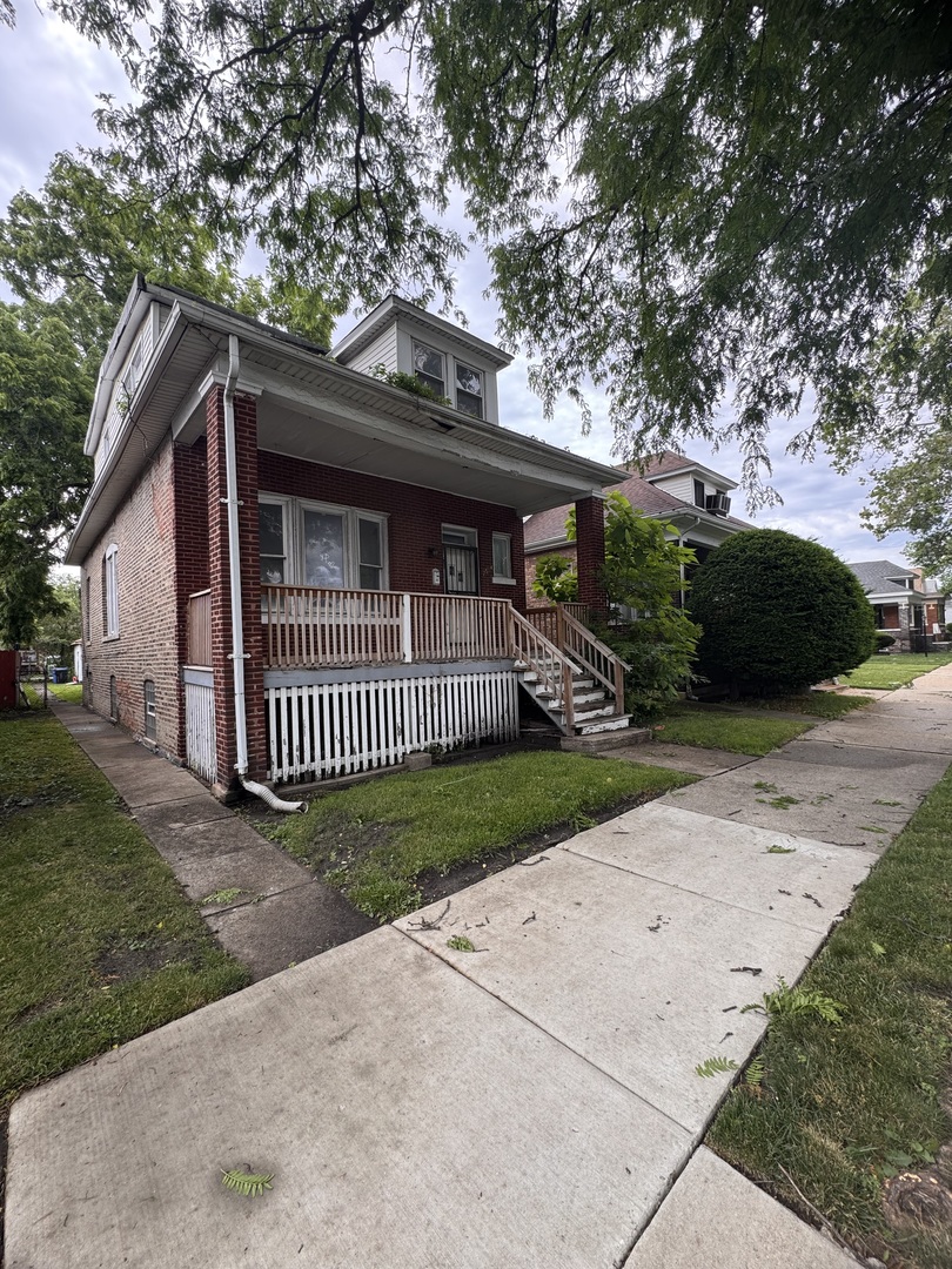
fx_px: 513
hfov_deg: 85.7
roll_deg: +2.6
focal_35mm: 14
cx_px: 476
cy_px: 634
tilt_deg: +3.0
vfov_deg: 102.1
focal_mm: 2.22
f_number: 2.2
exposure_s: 1/134
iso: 40
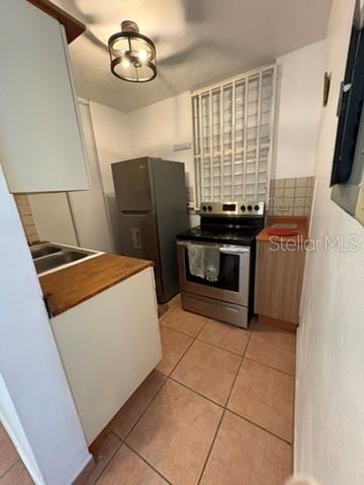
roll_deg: +3.6
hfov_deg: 85.7
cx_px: 182
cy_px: 242
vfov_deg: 102.1
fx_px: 196
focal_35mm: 14
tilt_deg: -15.0
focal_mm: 2.22
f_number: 2.2
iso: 1000
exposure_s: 1/40
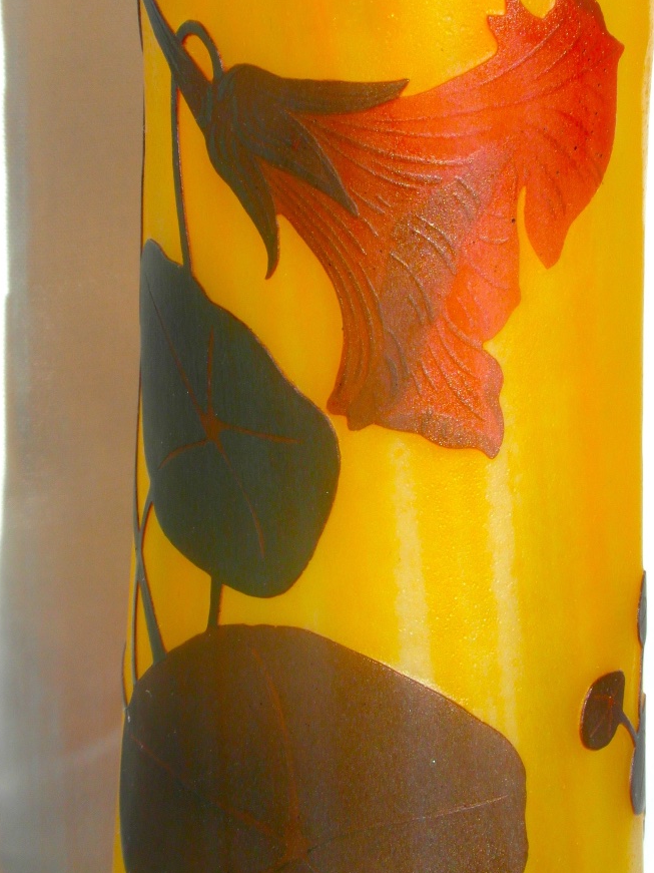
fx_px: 1839
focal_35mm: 73
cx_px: 364
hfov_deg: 20.2
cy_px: 365
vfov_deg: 26.6
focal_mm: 8.7
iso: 80
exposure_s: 1/250
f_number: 7.6
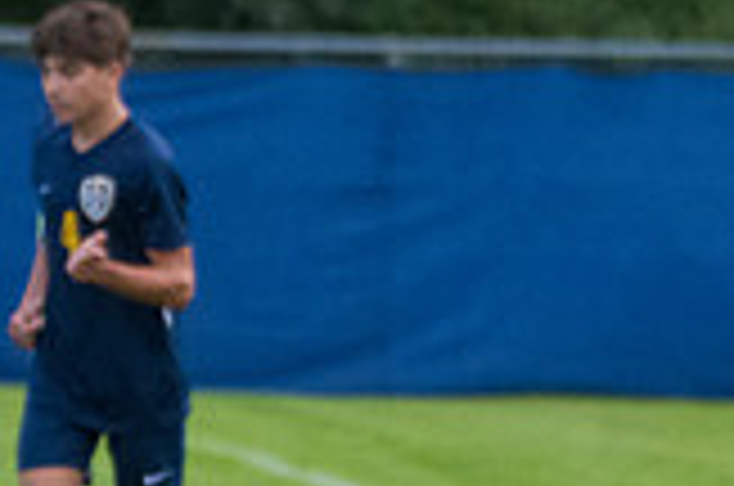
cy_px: 360
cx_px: -423
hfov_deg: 1.7
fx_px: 25029
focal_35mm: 1230
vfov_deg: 1.1
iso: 3200
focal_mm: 230
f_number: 5.6
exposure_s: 1/2000
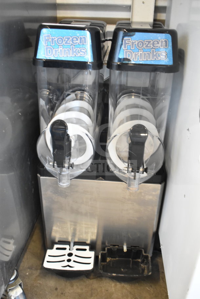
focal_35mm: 33
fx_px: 275
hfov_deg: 40.0
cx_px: 100
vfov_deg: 57.2
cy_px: 150
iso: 2200
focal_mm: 22
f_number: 3.8
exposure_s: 1/30
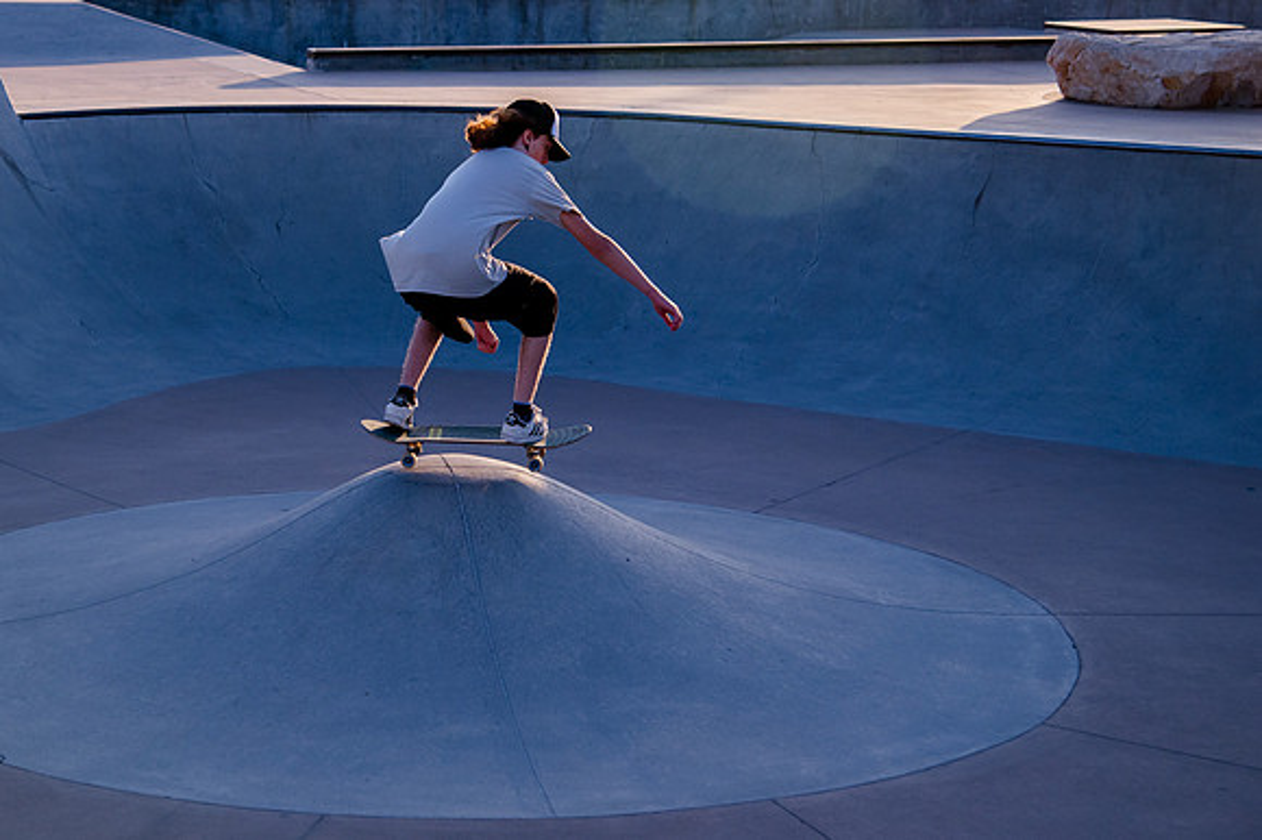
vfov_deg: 16.4
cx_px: 429
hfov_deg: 24.4
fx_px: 2902
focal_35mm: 83
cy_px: 247
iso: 1000
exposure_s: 1/3200
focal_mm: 55
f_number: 4
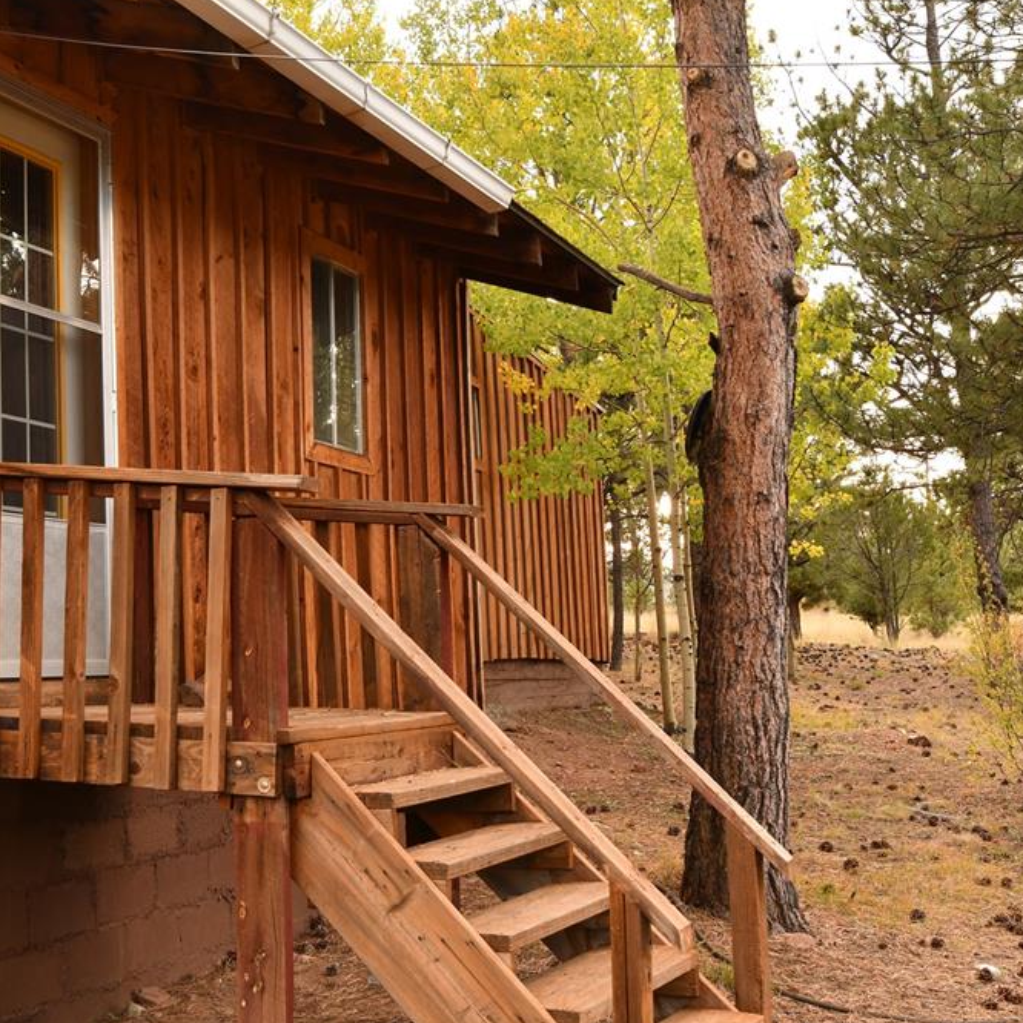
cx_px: 269
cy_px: 507
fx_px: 1571
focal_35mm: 47
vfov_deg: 36.1
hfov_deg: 35.3
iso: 280
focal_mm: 24
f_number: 9
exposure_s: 1/40
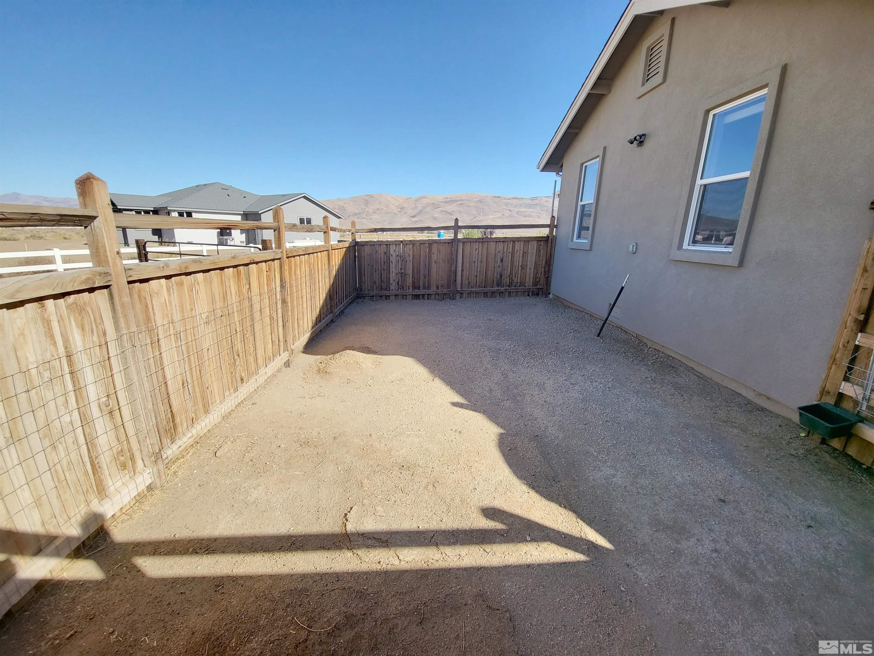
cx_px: 437
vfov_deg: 89.9
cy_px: 328
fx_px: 328
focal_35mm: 13
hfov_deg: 106.2
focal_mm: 1.74
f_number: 2.2
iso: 32
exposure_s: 1/596
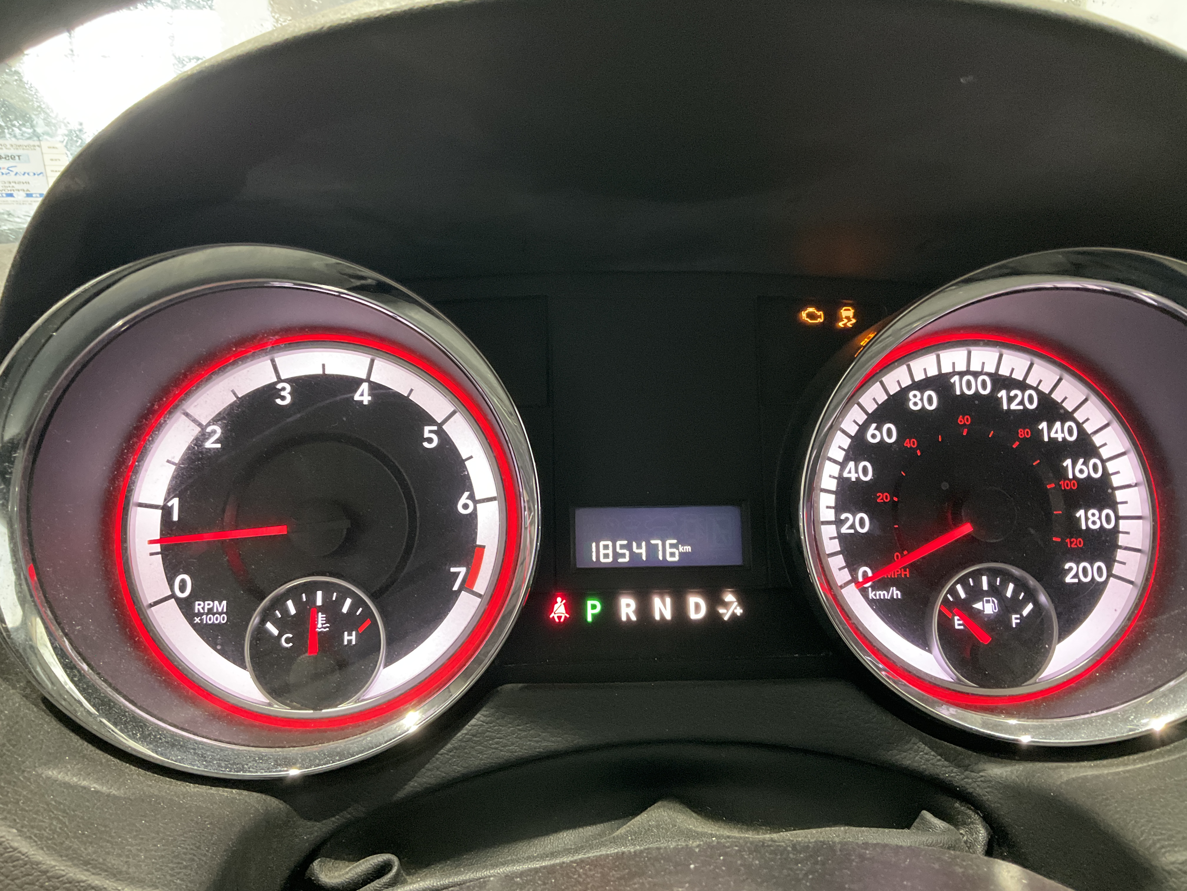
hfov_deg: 61.7
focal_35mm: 29
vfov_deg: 48.2
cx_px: 594
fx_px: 994
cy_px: 446
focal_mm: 3
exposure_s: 1/30
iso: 400
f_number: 1.8
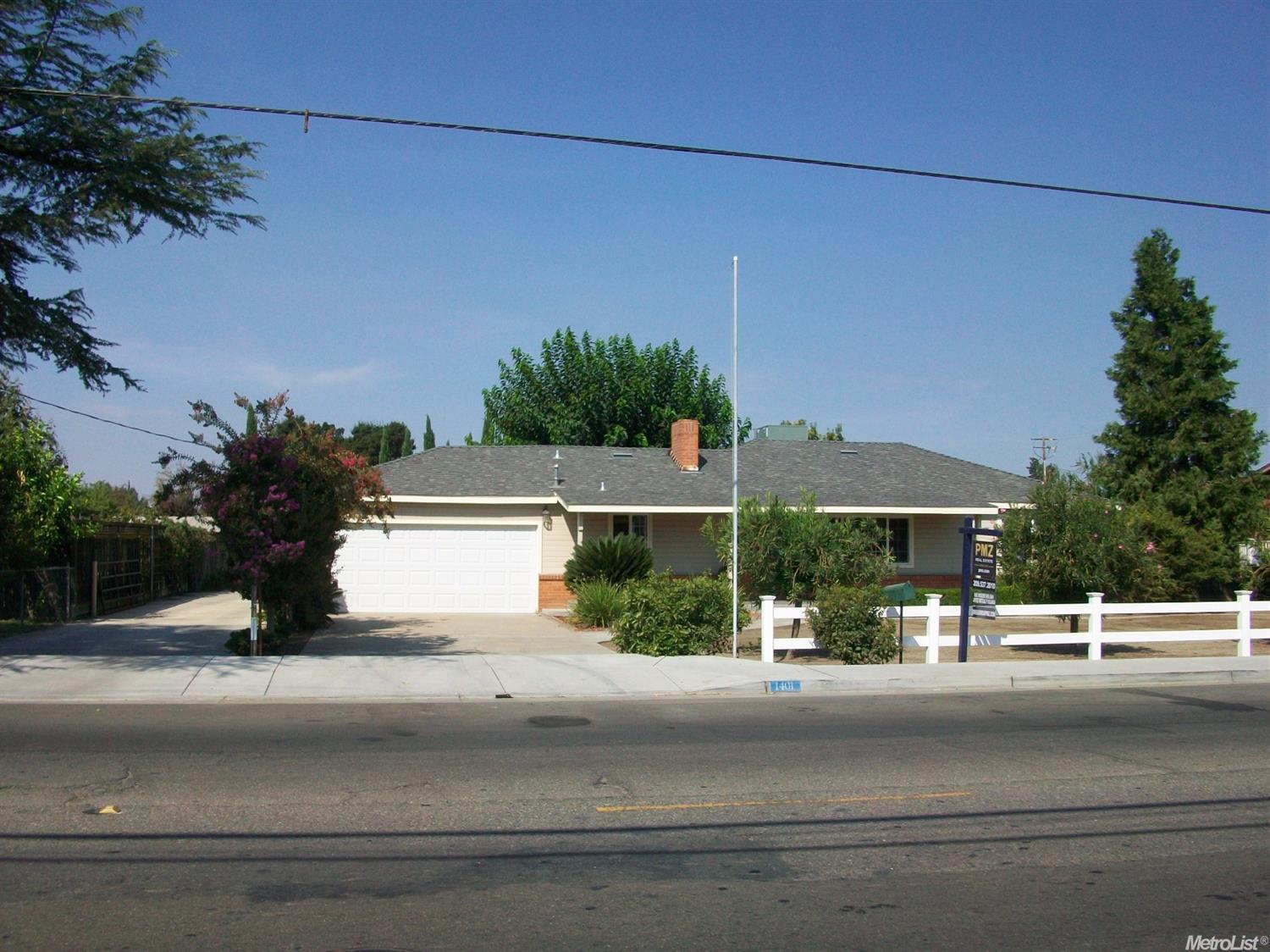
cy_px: 476
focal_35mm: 32
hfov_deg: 56.8
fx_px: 1174
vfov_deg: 44.1
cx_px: 635
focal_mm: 5.7
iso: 64
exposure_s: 1/400
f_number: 5.5
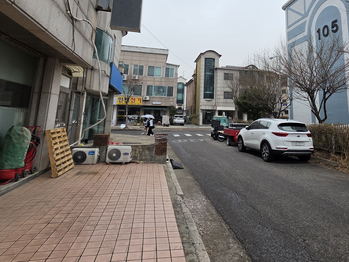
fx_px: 222
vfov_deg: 58.8
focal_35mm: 22
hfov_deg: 74.4
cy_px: 75
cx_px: 228
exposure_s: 1/404
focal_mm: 2.2
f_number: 1.9
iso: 32
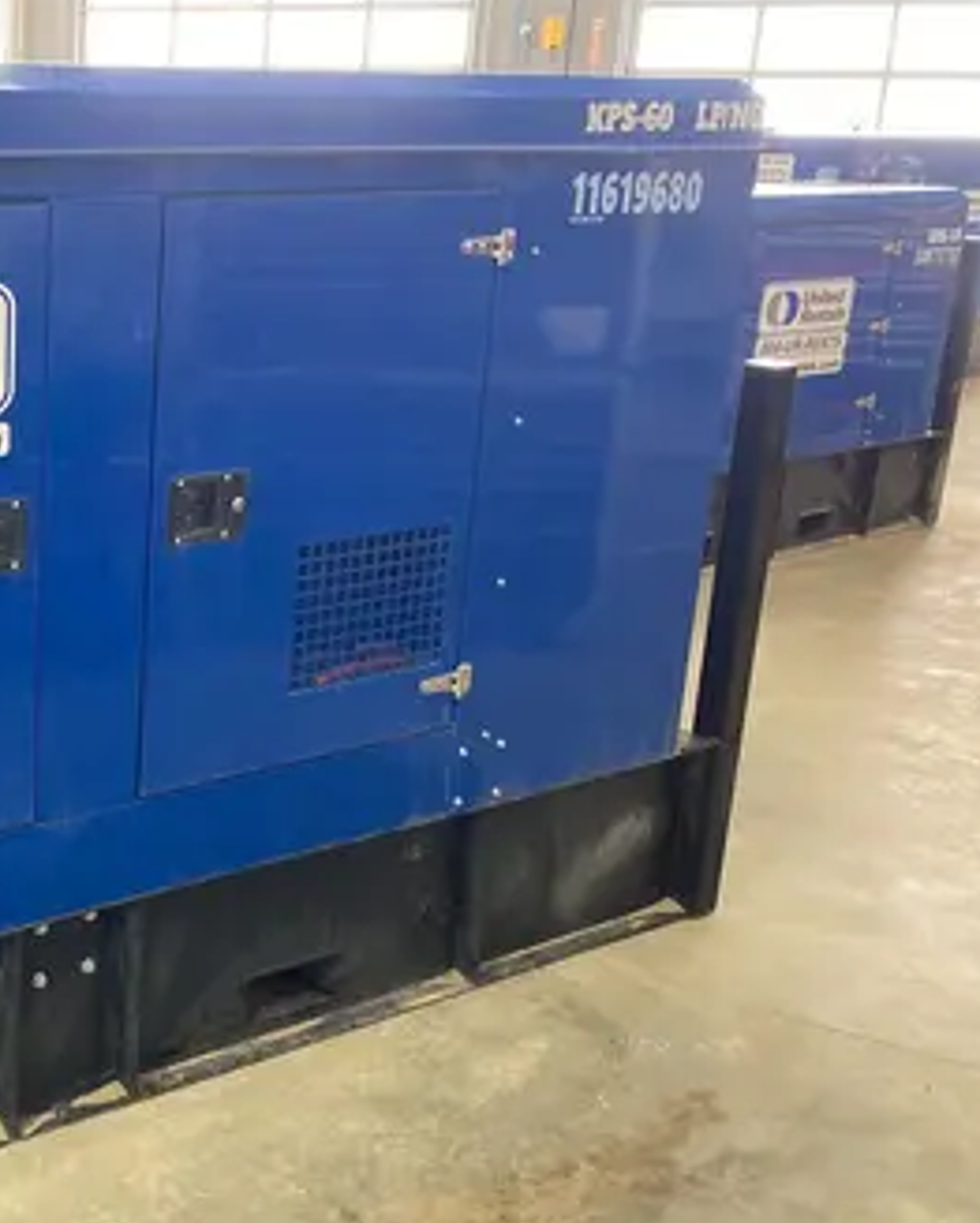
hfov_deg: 30.3
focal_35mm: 46
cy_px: 626
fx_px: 1666
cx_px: -22
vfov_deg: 40.3
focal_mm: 3.99
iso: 320
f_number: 1.8
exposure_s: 1/60
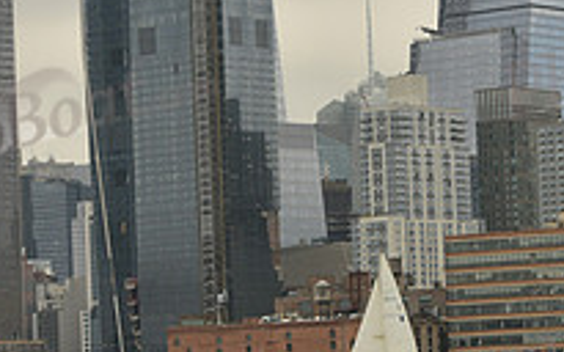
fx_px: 3104
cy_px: 230
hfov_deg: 10.4
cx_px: 363
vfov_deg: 6.5
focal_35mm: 202
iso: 320
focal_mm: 70
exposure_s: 1/1250
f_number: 8
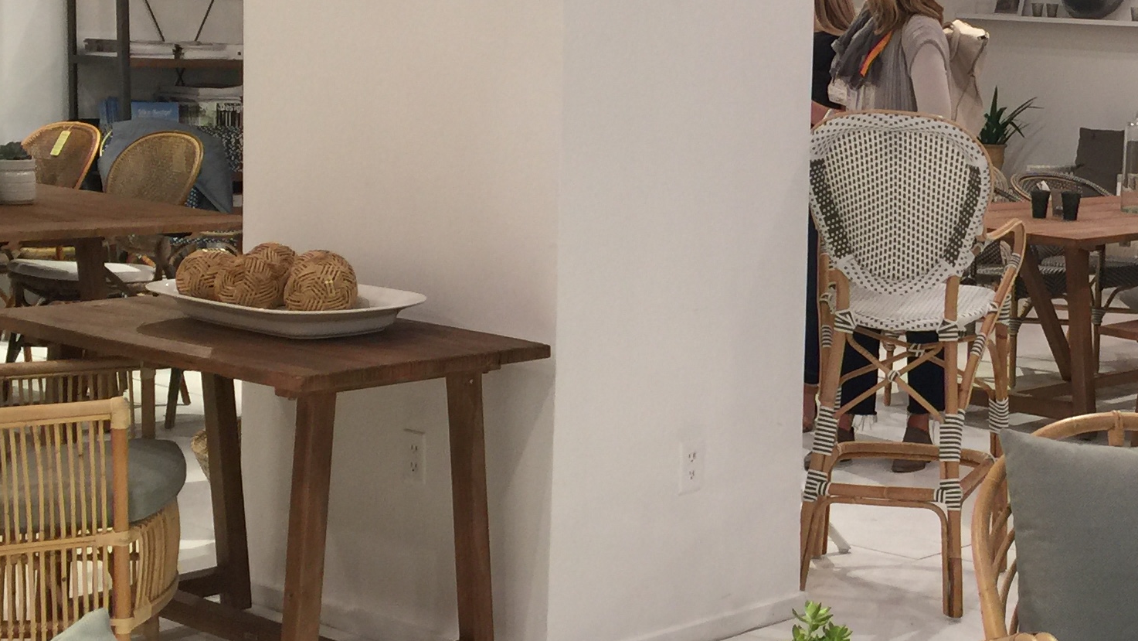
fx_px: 2113
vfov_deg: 17.2
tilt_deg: -7.3
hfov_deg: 29.0
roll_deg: -3.1
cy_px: 303
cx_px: 1021
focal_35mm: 70
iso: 32
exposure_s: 1/15
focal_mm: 4.15
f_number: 2.2
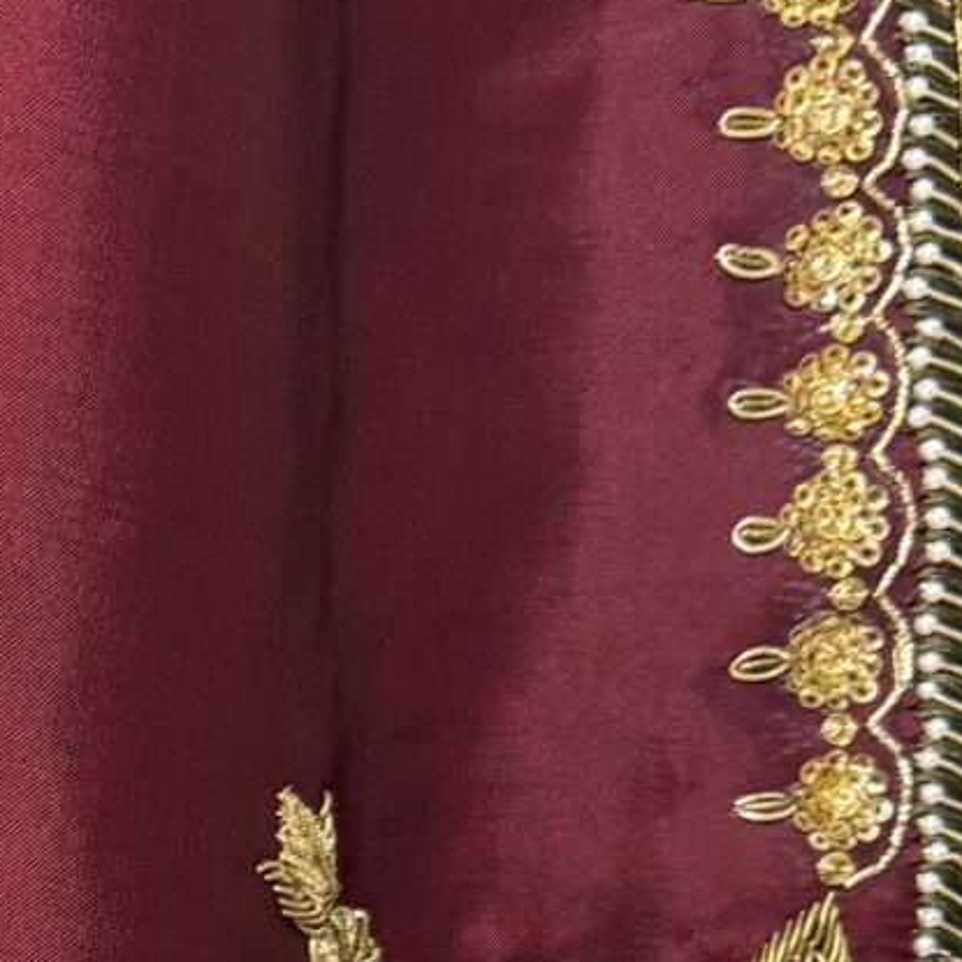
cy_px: 1523
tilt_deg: -15.7
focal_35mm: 131
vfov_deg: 12.5
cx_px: -1015
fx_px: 4119
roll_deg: -3.9
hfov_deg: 11.8
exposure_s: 1/50
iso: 250
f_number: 1.78
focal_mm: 6.76
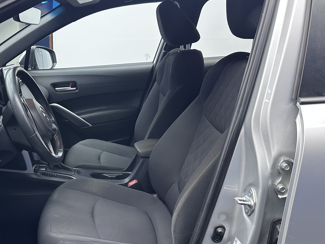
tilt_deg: -14.6
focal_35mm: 38
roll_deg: +0.7
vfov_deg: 37.7
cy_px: 137
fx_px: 357
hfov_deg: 46.7
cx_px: 70
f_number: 1.78
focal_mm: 6.86
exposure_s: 1/50
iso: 200
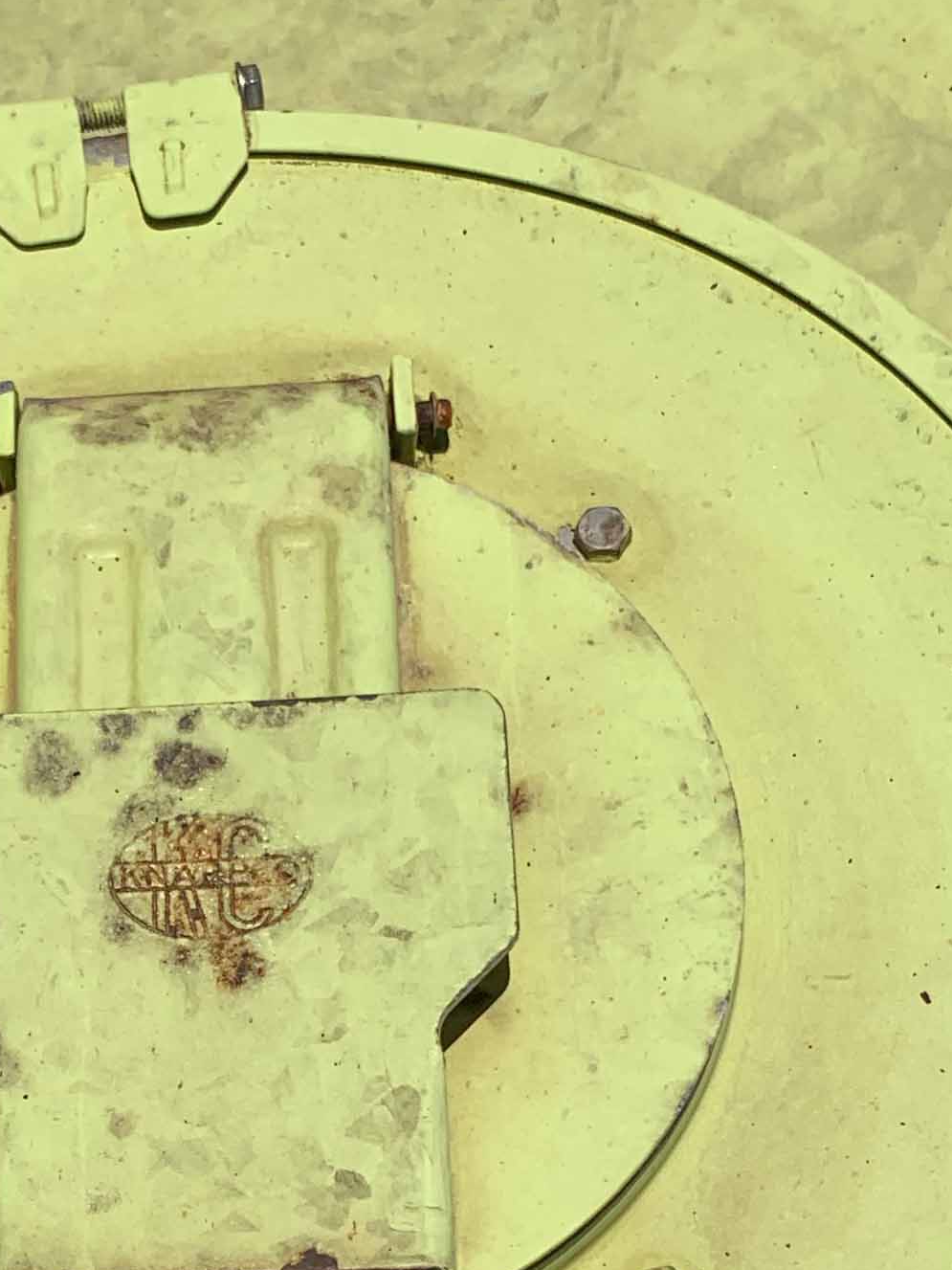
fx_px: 2897
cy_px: 1159
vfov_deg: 24.0
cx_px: 122
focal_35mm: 79
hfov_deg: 18.4
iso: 25
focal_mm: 4.25
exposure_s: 1/9524
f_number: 1.8
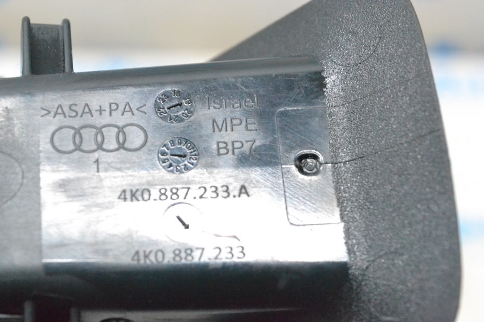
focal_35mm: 82
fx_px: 1109
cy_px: 161
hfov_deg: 24.6
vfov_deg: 16.6
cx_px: 242
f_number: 10
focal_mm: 55
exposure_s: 1/125
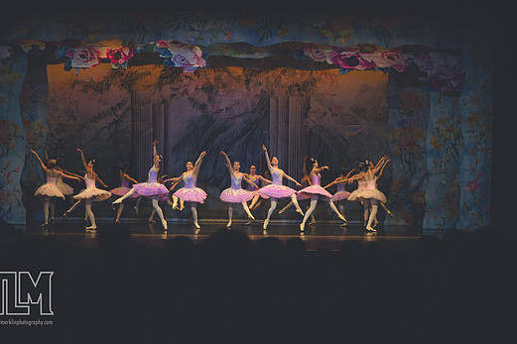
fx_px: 1120
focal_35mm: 78
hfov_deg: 26.0
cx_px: 234
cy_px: 179
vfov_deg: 17.5
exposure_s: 1/500
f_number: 2.8
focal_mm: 70
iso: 720
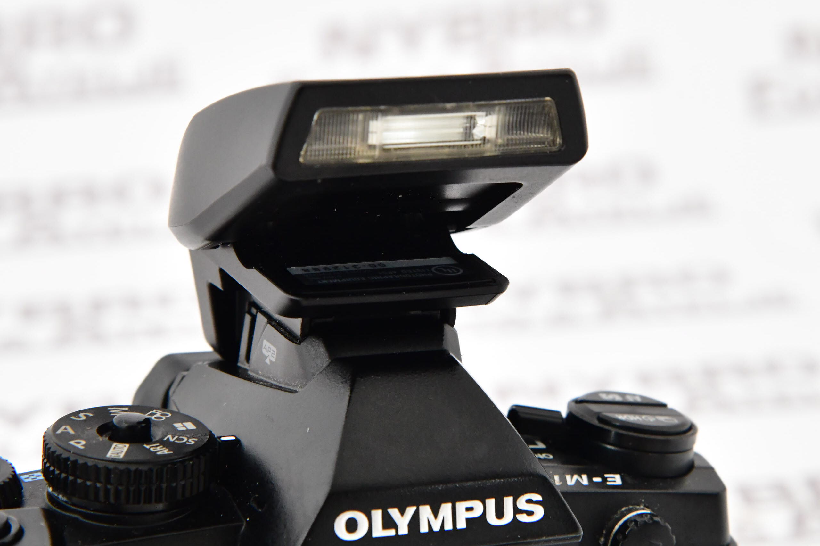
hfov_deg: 17.1
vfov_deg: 11.4
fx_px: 2732
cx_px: 410
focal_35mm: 120
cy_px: 273
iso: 3200
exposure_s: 1/60
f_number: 11
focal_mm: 120
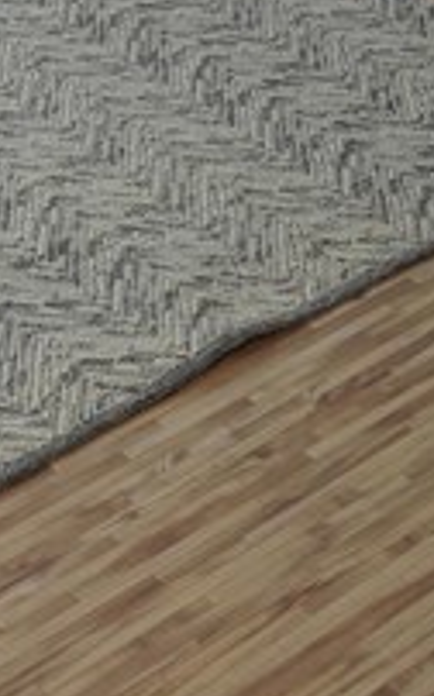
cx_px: -238
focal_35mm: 102
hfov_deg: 12.2
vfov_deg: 19.5
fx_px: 1933
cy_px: -72
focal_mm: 18
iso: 640
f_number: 7.1
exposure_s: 1/50
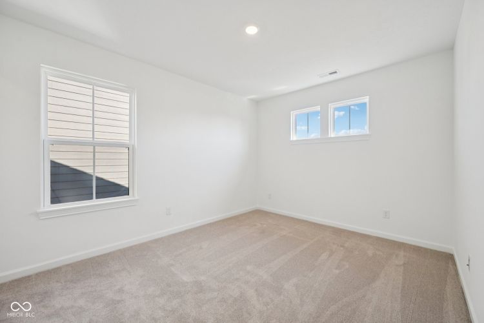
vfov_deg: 81.2
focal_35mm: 14
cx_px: 242
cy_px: 162
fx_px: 188
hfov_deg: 104.3
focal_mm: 14
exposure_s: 1/60
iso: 100
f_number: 7.1
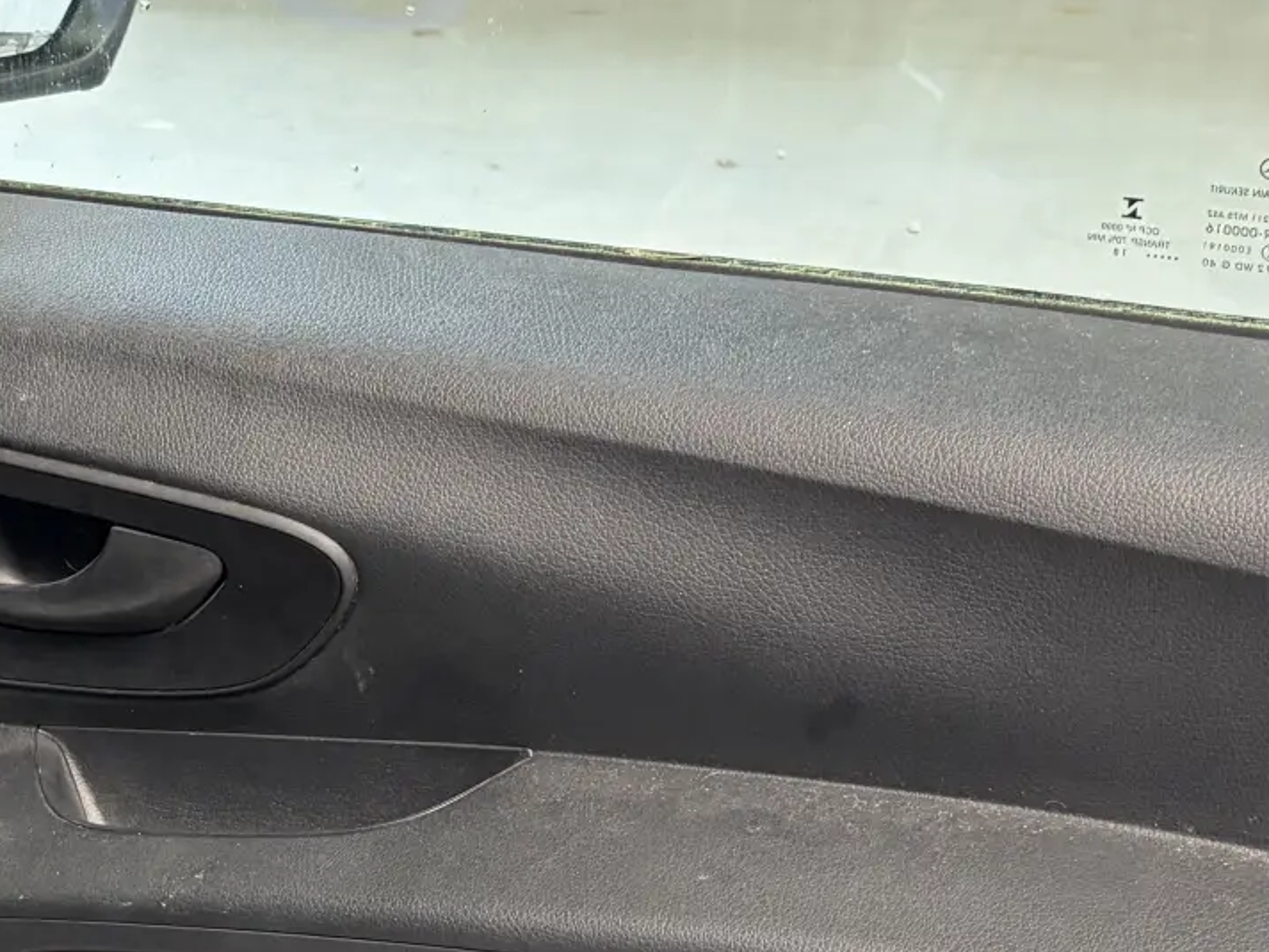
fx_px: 2567
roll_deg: +0.7
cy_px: 792
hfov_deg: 27.2
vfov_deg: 20.7
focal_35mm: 70
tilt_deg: -29.9
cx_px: 233
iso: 160
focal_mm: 5.96
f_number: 1.6
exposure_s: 1/60
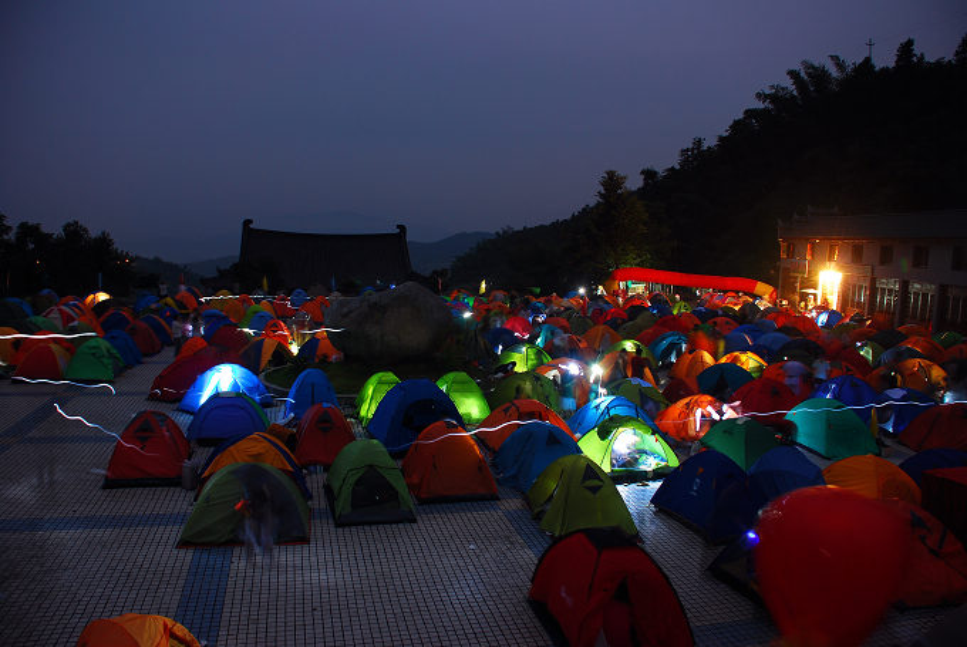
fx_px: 807
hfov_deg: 61.9
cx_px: 484
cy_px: 324
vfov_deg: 43.7
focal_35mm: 30
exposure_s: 30
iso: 100
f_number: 4
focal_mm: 20
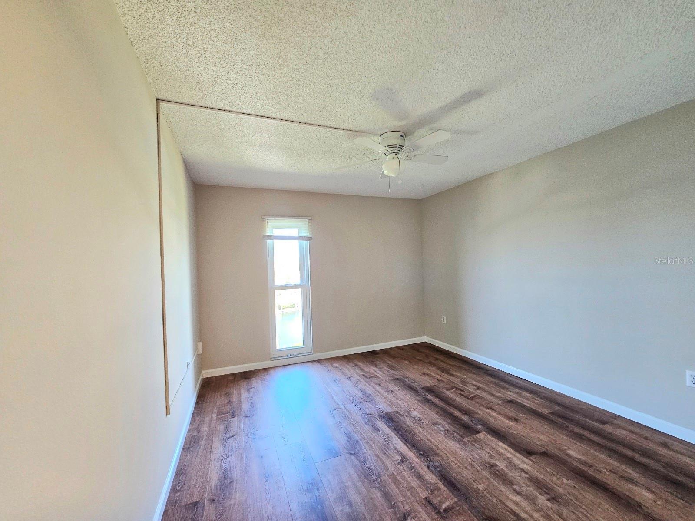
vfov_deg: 89.9
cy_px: 260
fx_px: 261
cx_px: 348
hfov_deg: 106.2
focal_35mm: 13
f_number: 2.2
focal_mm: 2.2
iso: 400
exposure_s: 1/30
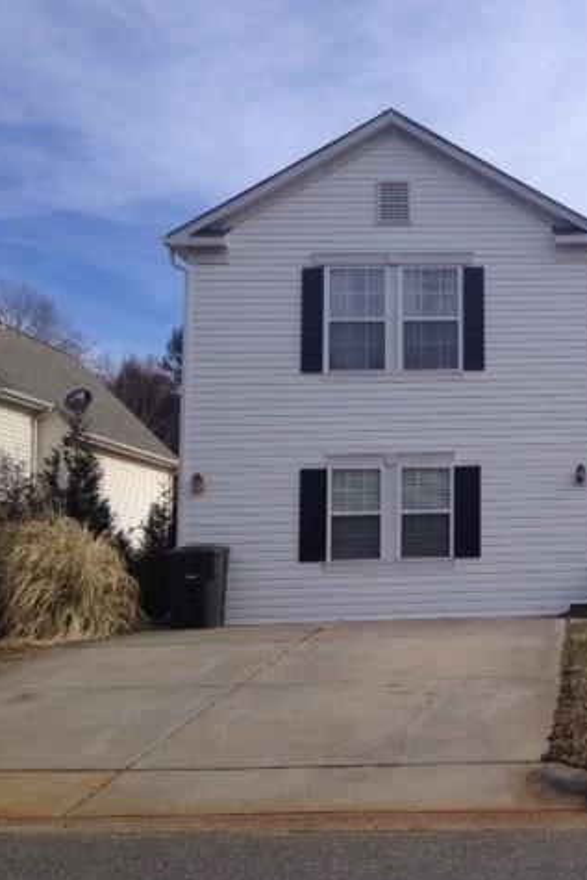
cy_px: 443
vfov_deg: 40.3
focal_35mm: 49
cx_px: 585
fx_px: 1197
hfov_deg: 26.1
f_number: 2.4
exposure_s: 1/1905
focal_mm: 4.28
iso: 50
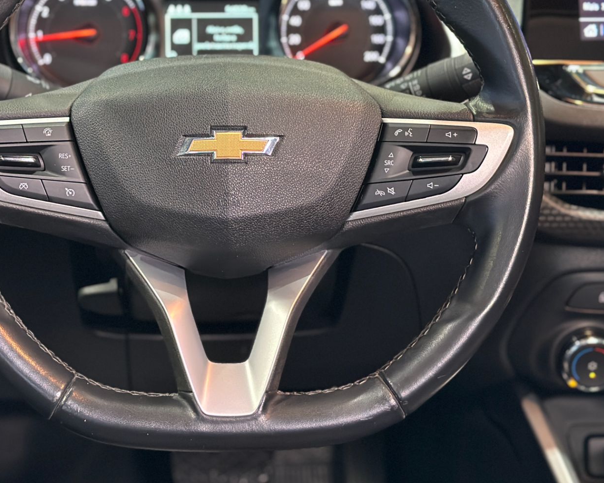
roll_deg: -0.3
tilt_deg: -17.4
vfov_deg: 20.9
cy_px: 139
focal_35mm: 73
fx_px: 1305
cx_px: 225
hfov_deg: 26.0
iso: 400
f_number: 1.78
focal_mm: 6.86
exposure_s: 1/40
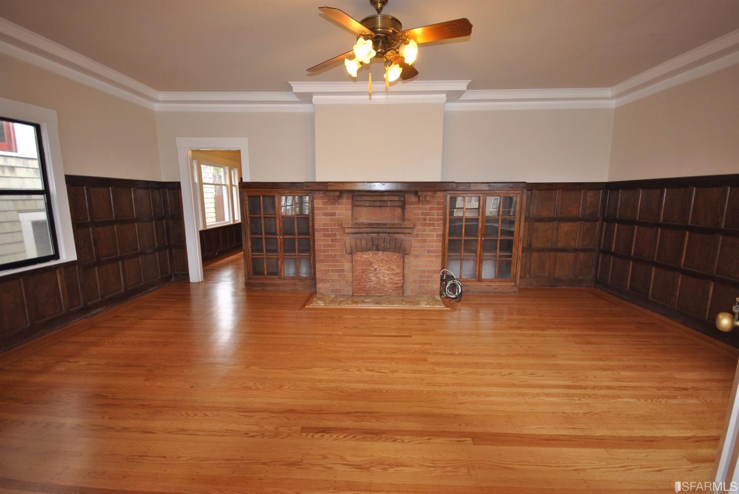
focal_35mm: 15
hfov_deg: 100.3
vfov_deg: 77.4
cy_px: 247
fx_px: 308
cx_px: 370
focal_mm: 10
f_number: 4
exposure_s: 1/60
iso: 200
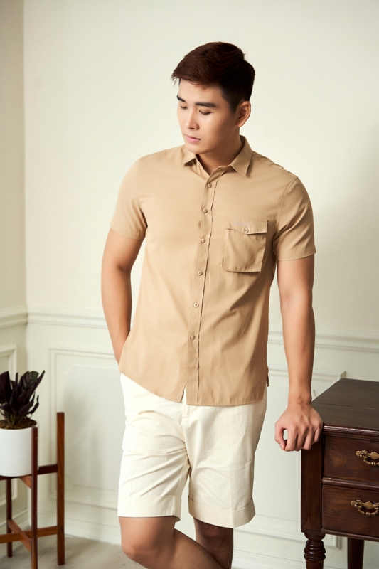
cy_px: 284
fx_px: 869
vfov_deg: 36.3
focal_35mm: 55
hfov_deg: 24.6
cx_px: 190
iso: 250
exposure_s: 1/160
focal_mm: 55
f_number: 4.5
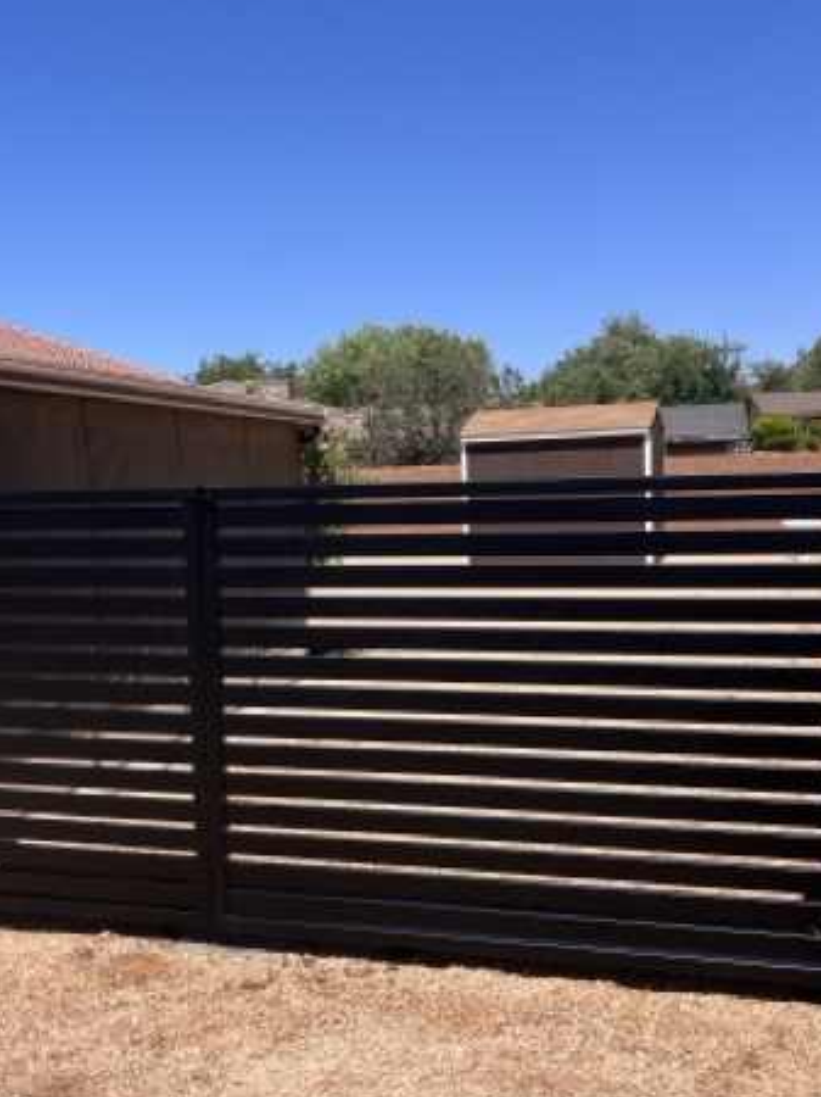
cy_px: 544
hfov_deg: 38.6
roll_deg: +2.0
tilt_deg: -3.3
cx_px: 382
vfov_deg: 50.2
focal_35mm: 37
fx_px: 1171
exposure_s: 1/3623
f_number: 1.6
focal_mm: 5.1
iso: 50
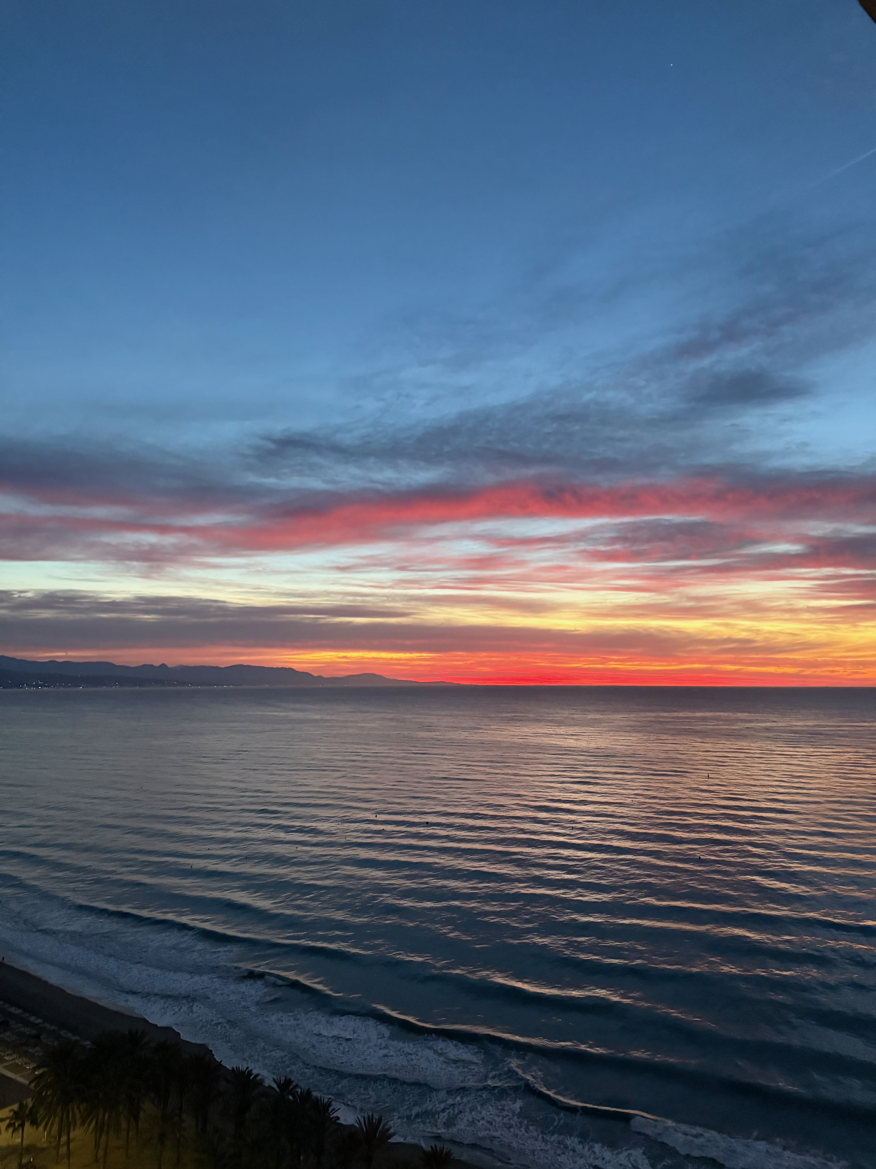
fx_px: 810
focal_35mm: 24
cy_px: 584
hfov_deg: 56.8
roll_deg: -0.4
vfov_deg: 71.6
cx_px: 438
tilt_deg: +6.8
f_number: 1.78
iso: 1000
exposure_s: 1/40
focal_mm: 6.76
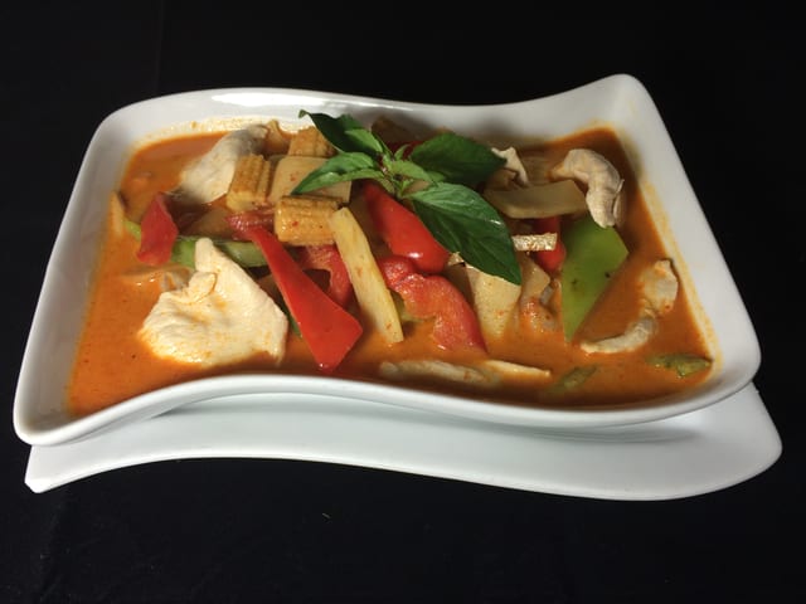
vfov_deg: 48.2
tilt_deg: -52.9
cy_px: 302
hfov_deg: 61.7
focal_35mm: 29
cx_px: 403
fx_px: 675
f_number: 2.2
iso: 40
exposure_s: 1/60
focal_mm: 4.15
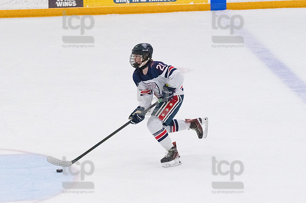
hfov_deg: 10.2
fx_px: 1716
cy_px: 102
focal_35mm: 202
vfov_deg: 6.8
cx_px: 153
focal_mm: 135
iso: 8000
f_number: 5
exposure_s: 1/1600
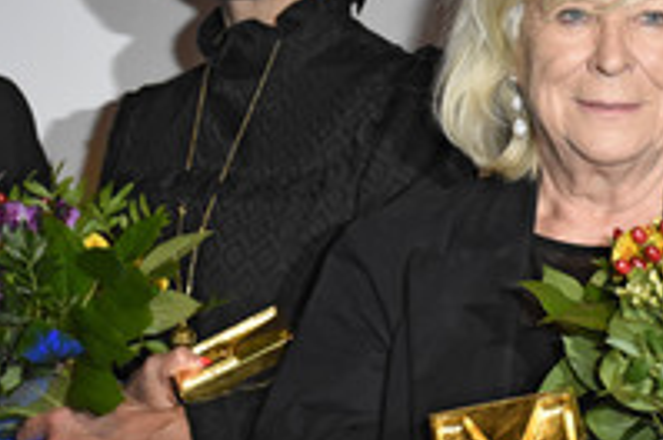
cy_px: 213
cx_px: 681
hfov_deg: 14.1
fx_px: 2629
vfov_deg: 9.6
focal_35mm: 143
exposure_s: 1/125
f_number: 6.3
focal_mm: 42
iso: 3200
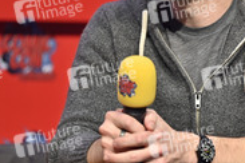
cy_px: 41
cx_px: 200
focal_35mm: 493
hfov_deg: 4.2
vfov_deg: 2.8
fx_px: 3355
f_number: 2.8
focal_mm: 200
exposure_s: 1/320
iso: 1250
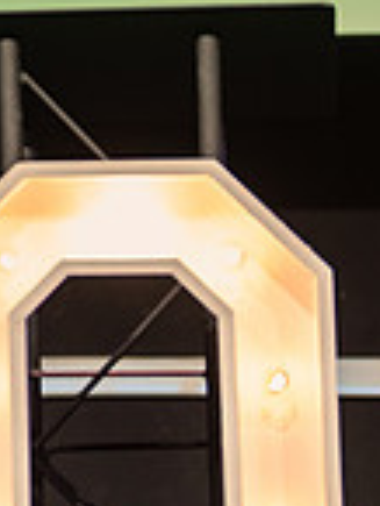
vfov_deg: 8.1
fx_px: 3537
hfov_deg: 6.0
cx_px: -392
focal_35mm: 242
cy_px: -151
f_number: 1.2
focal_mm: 50
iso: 1000
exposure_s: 1/500
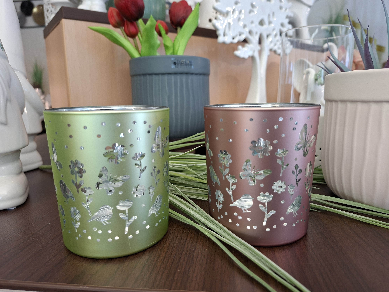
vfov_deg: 58.9
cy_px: 146
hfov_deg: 73.9
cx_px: 194
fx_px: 258
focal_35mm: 23
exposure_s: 1/100
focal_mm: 5.54
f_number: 1.8
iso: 160
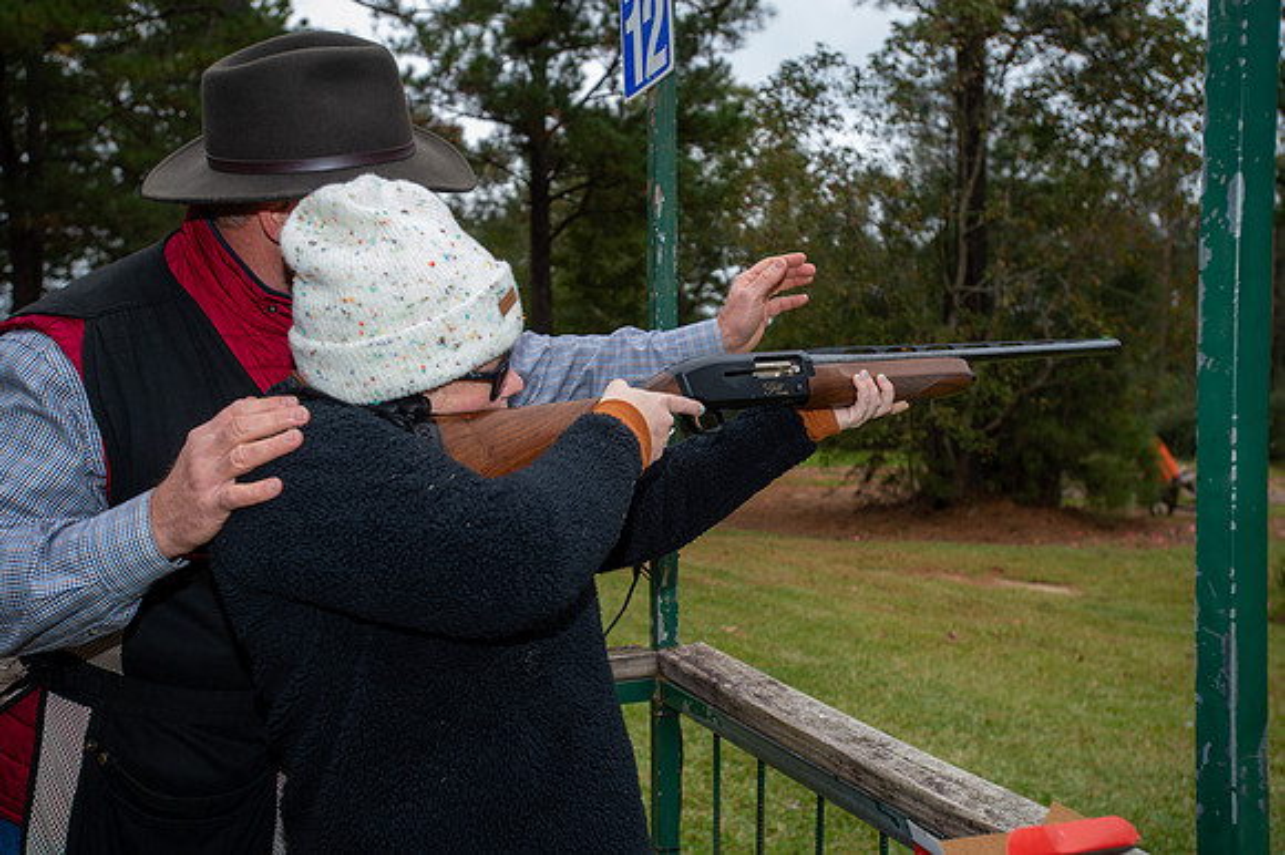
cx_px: 642
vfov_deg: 37.8
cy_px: 428
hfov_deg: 54.5
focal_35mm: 35
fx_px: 1249
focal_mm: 35
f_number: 5
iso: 320
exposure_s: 1/250
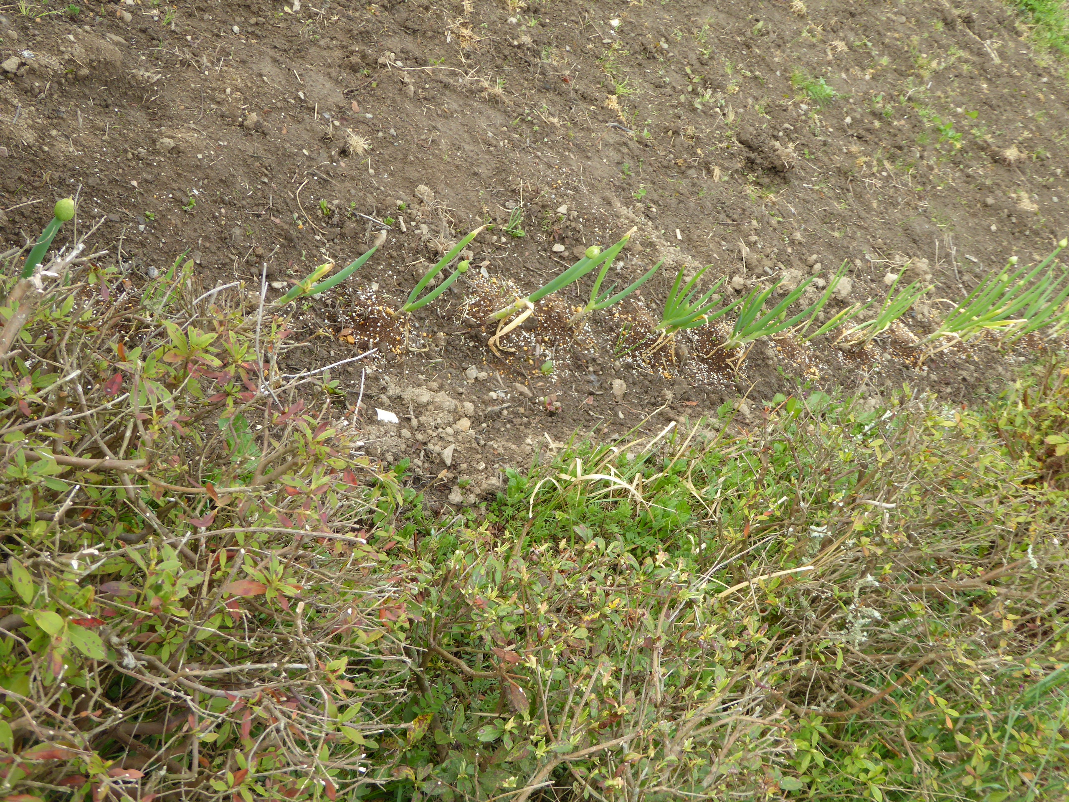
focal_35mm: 42
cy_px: 401
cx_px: 534
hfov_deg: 44.8
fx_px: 1297
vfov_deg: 34.3
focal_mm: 7.2
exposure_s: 1/160
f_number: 3.8
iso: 100
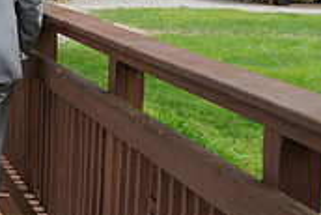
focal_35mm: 126
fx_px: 1124
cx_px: -128
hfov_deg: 15.3
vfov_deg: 10.9
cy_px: 65
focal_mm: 35
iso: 100
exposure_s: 1/640
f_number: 3.5
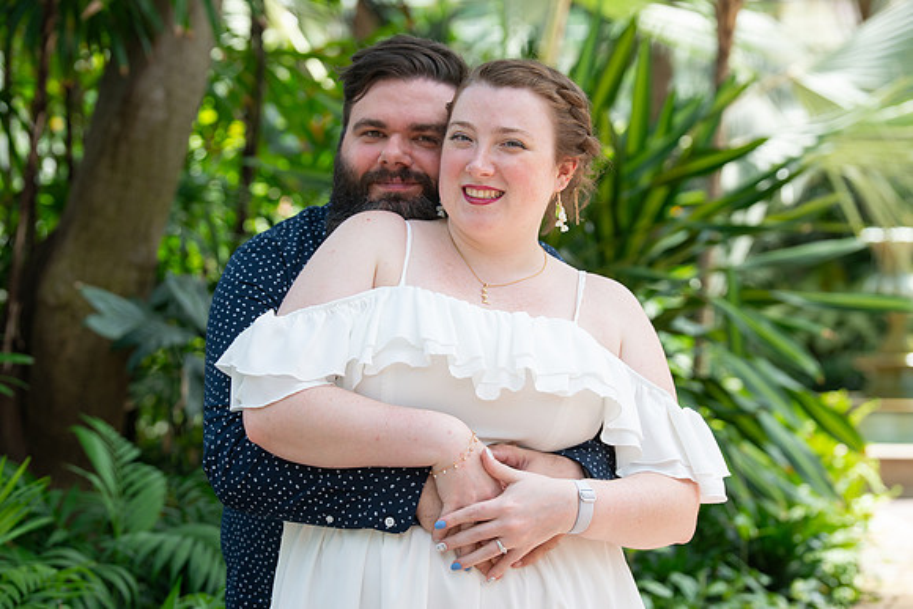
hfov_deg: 20.0
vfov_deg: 13.4
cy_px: 318
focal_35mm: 102
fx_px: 2594
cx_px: 459
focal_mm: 98
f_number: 4.5
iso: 500
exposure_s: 1/250
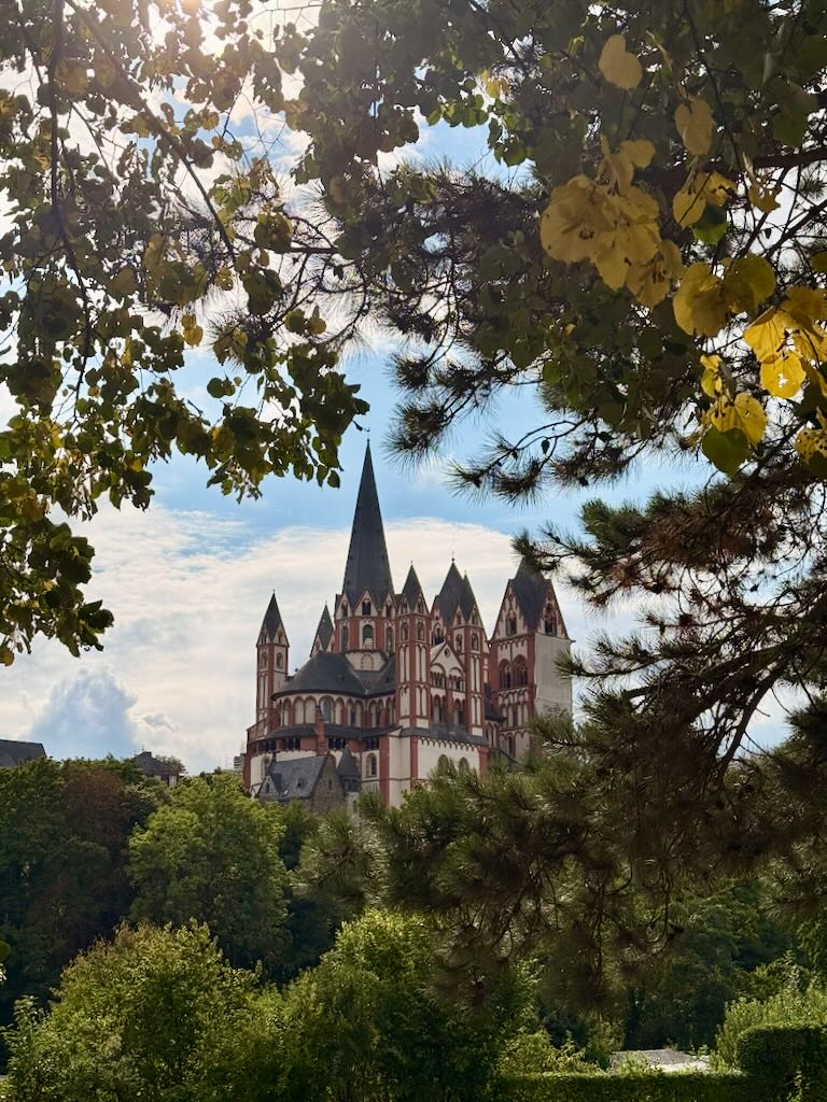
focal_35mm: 48
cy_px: 551
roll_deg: +0.0
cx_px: 414
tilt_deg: +16.6
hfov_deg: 30.3
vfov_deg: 39.7
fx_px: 1529
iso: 50
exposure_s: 1/13333
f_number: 1.78
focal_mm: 6.76
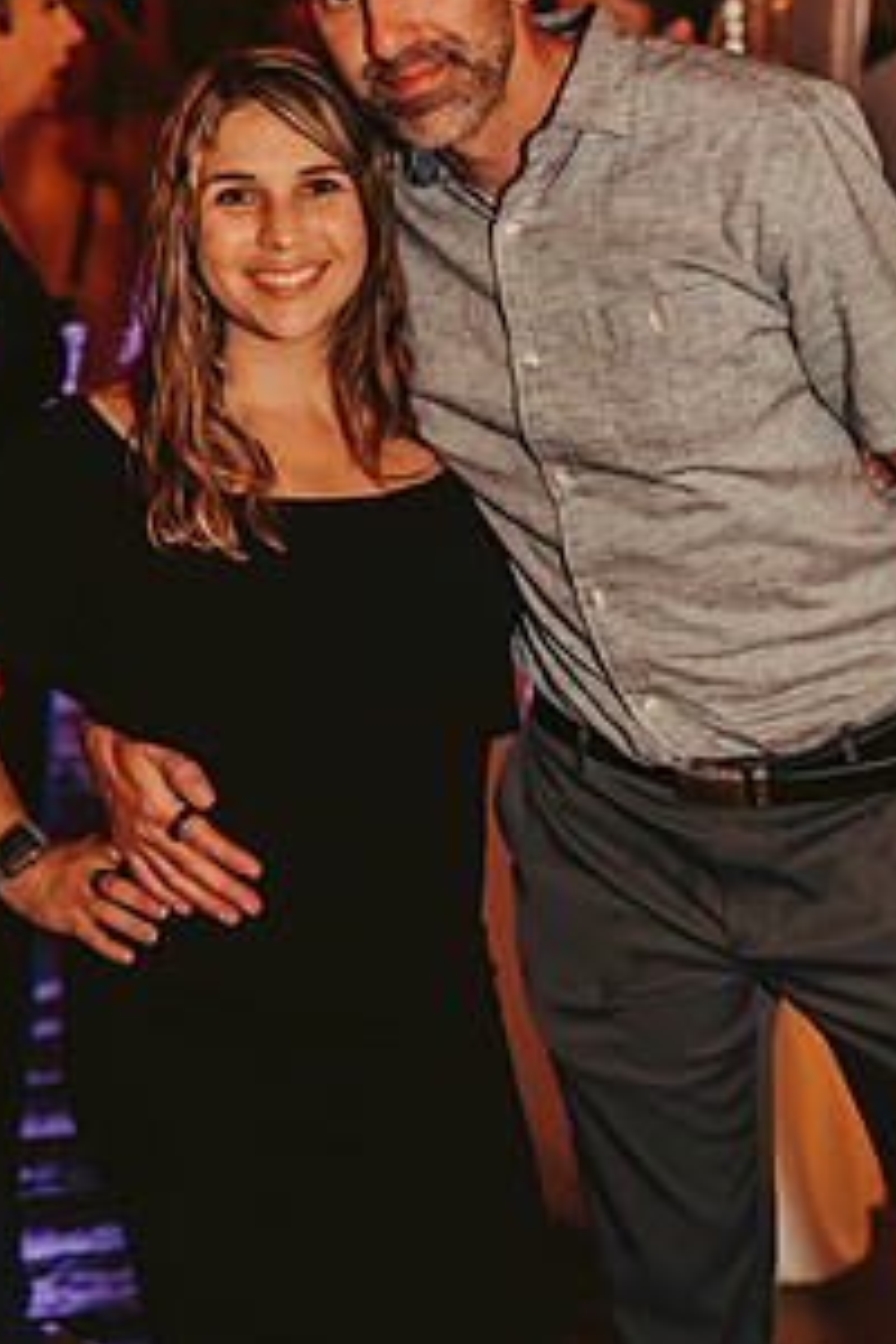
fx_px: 2688
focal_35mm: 72
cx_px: 390
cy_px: 372
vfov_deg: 27.8
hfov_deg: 18.9
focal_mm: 48
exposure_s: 1/125
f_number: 2.8
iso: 1250
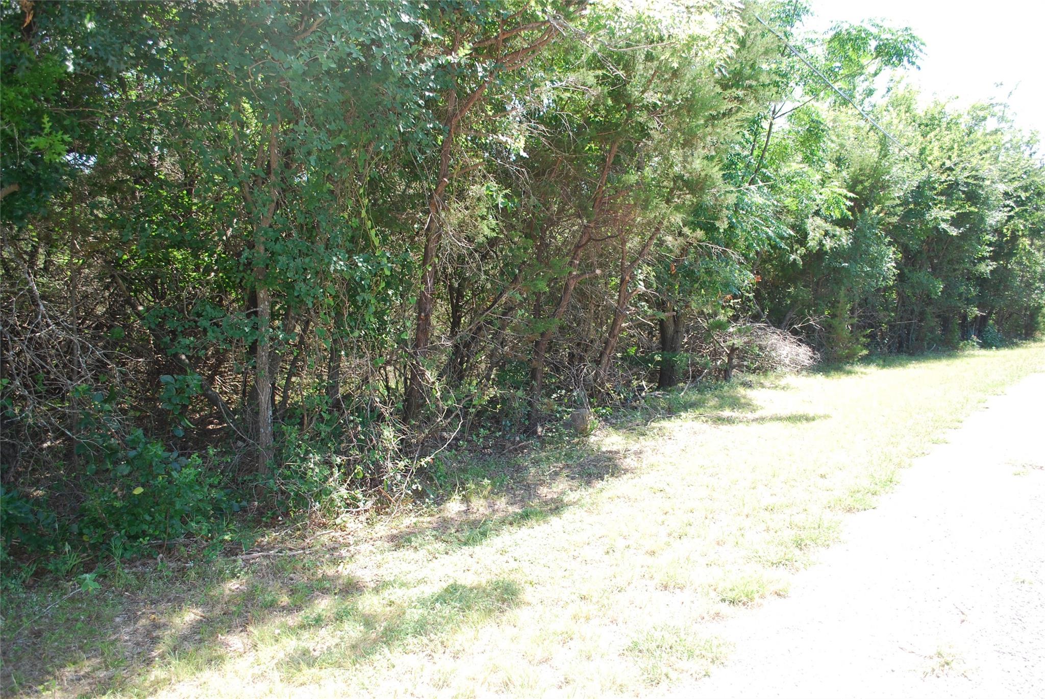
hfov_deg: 67.3
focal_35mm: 27
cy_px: 350
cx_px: 522
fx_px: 785
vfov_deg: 48.0
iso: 140
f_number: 4
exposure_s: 1/125
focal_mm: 18
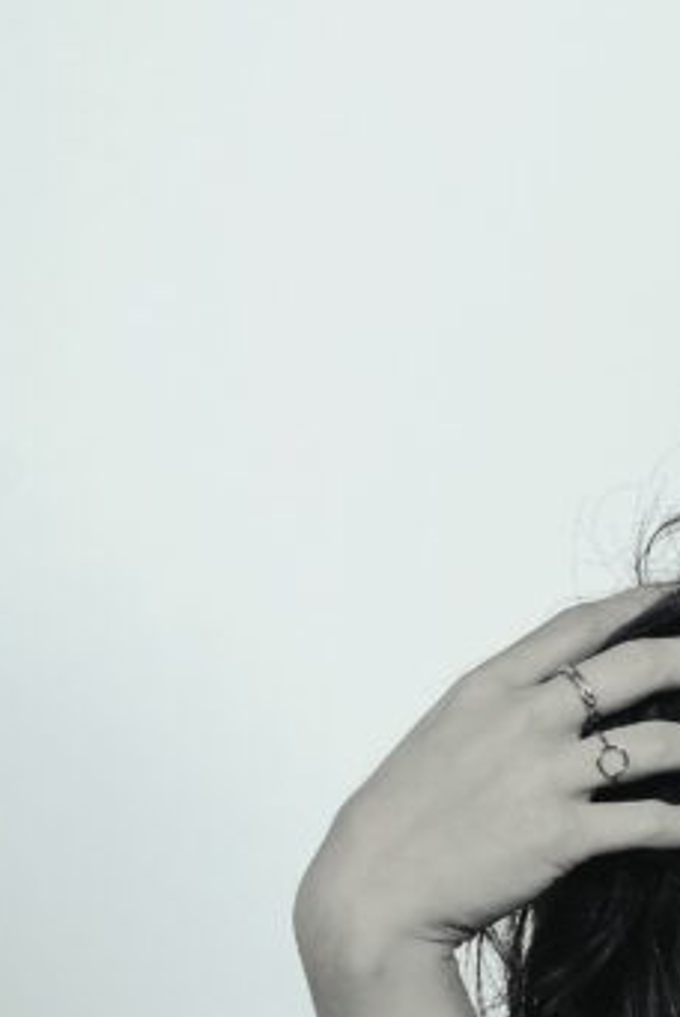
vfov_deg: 9.1
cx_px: 1345
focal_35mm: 225
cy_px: 853
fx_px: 6362
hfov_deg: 6.0
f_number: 7.1
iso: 320
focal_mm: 50
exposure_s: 1/160
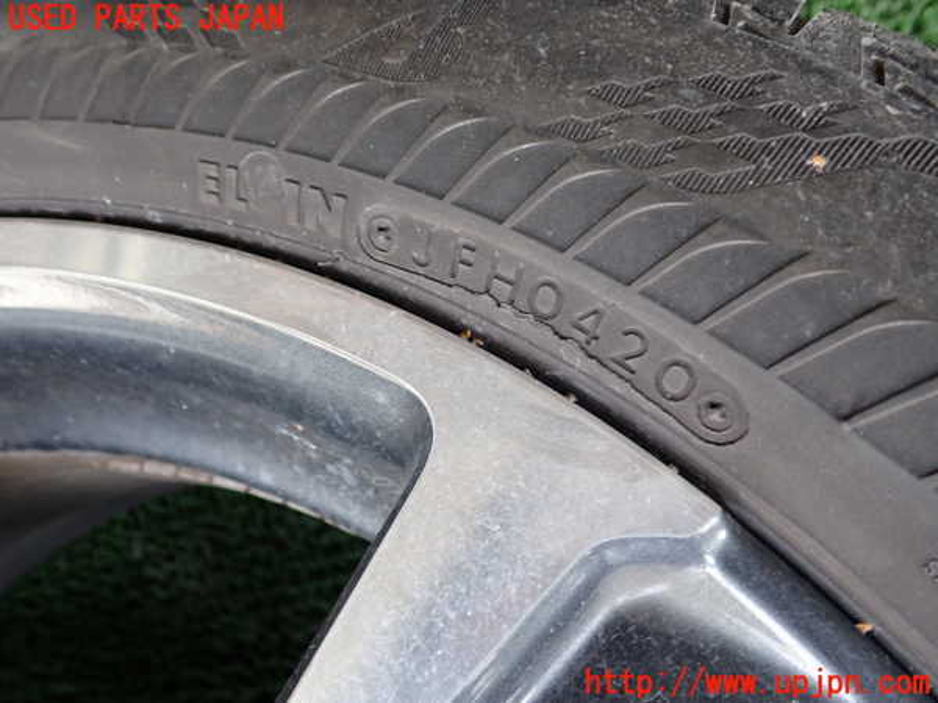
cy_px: 352
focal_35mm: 30
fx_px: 813
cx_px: 469
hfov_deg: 60.0
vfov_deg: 46.8
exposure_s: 1/60
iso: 200
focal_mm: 5.4
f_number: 2.3
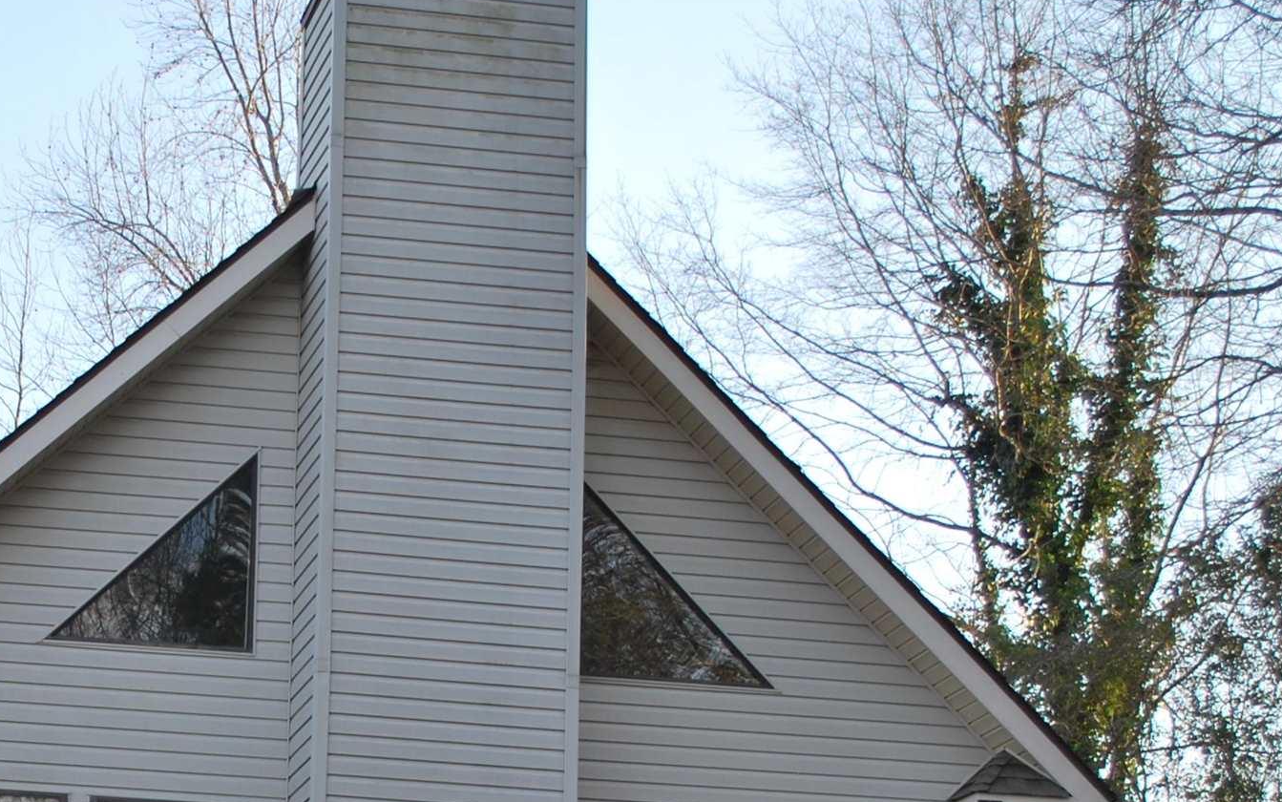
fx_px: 3180
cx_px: 66
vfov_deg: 14.0
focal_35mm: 91
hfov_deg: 22.1
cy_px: 908
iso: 100
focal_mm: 26
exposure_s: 1/160
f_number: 4.5
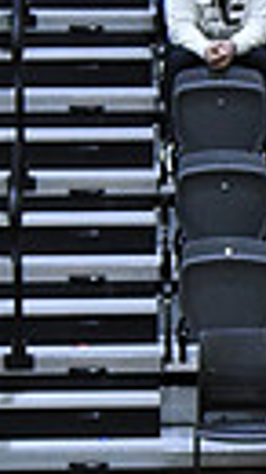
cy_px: 592
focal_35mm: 522
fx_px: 6554
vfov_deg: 4.1
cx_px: 1009
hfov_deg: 2.3
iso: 5000
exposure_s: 1/500
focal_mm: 75
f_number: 4
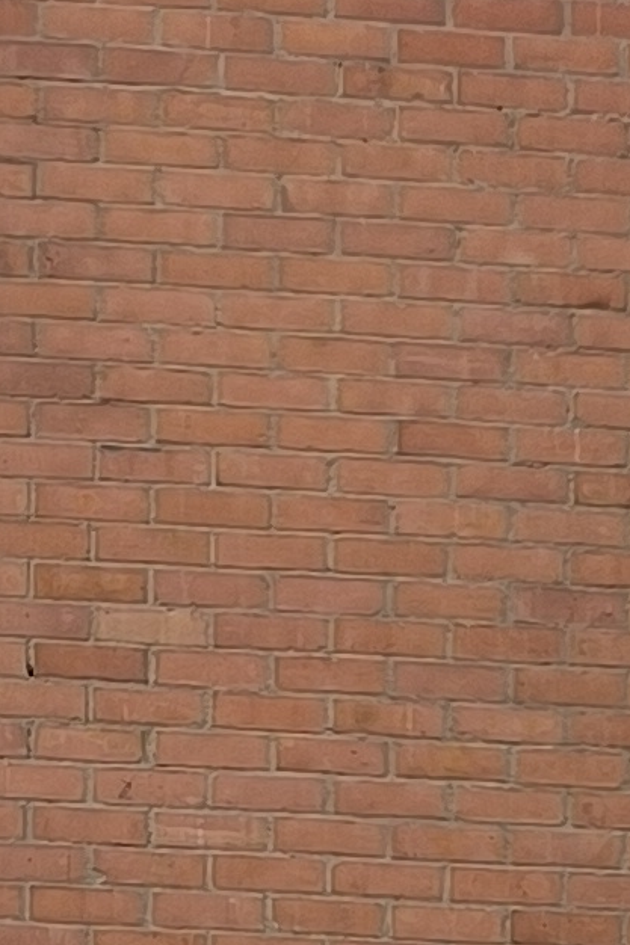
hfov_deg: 8.1
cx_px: -897
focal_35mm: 156
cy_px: 2889
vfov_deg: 9.8
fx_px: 4097
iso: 50
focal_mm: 6.14
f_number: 1.65
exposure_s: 1/1164
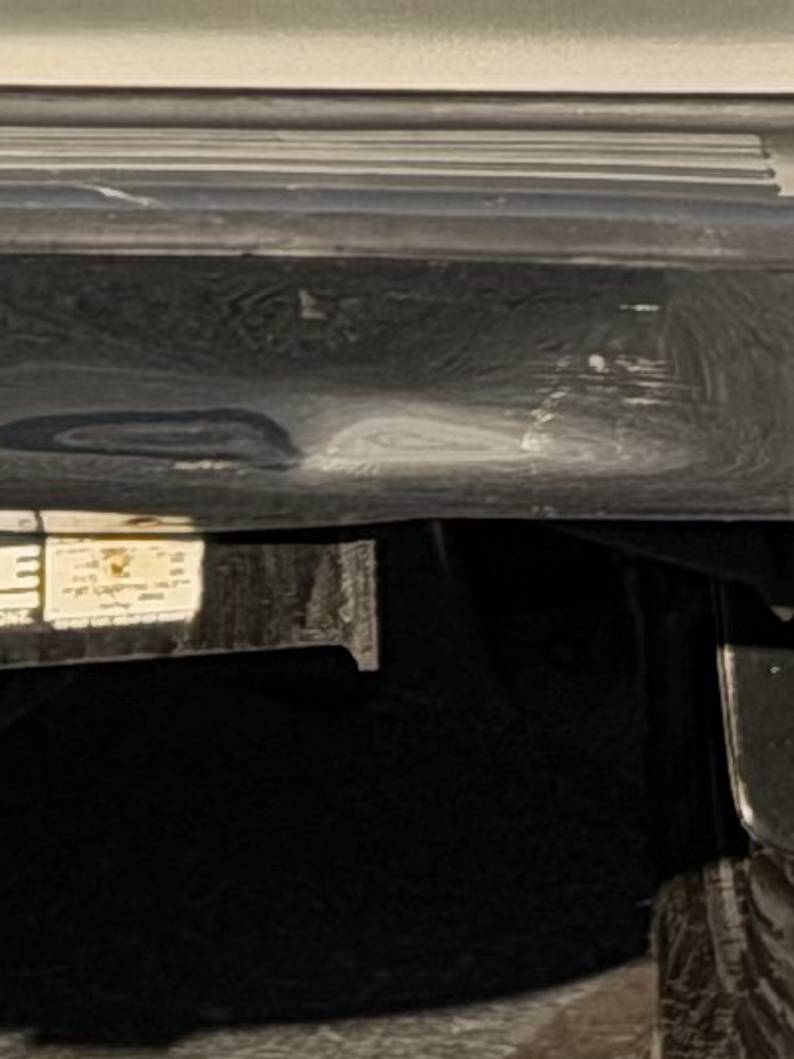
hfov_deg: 4.1
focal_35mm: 362
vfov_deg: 5.4
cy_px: -909
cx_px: -861
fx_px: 11076
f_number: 1.78
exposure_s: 1/3891
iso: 100
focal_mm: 6.76
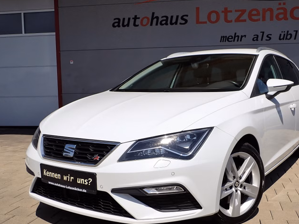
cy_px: 139
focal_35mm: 38
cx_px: 179
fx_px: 328
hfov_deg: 48.7
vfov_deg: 37.5
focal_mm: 5.4
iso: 100
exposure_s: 1/250
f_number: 9
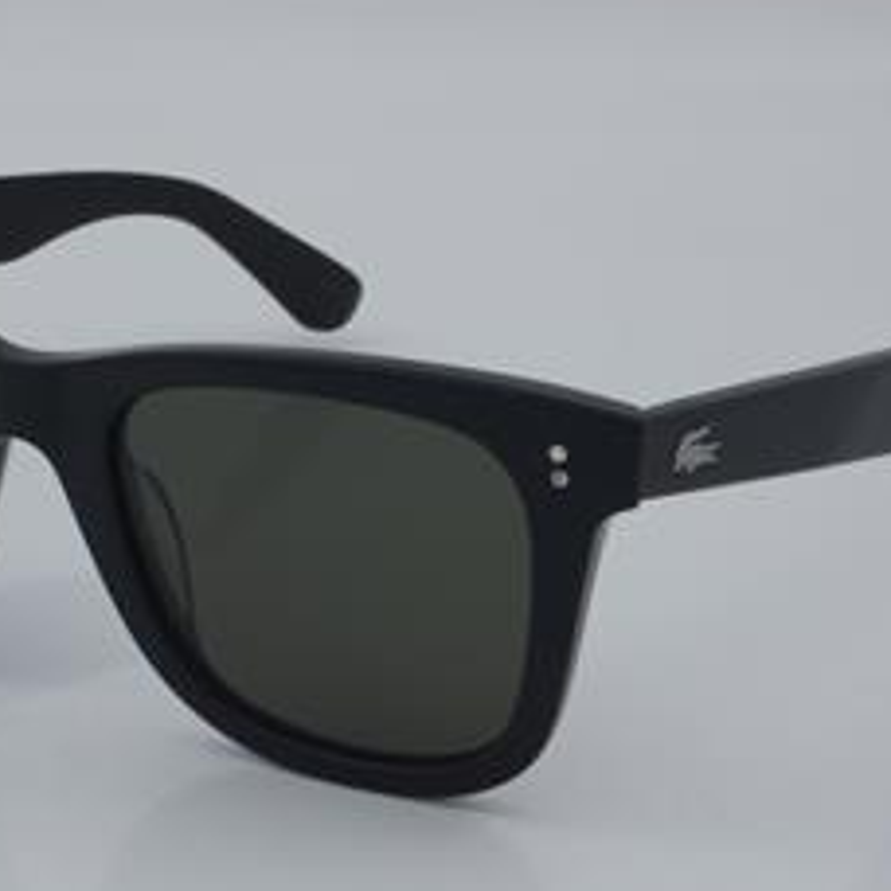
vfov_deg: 17.3
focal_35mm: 101
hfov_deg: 17.3
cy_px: 465
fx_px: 2934
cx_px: 352
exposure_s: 1/4
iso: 100
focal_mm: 45
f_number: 32
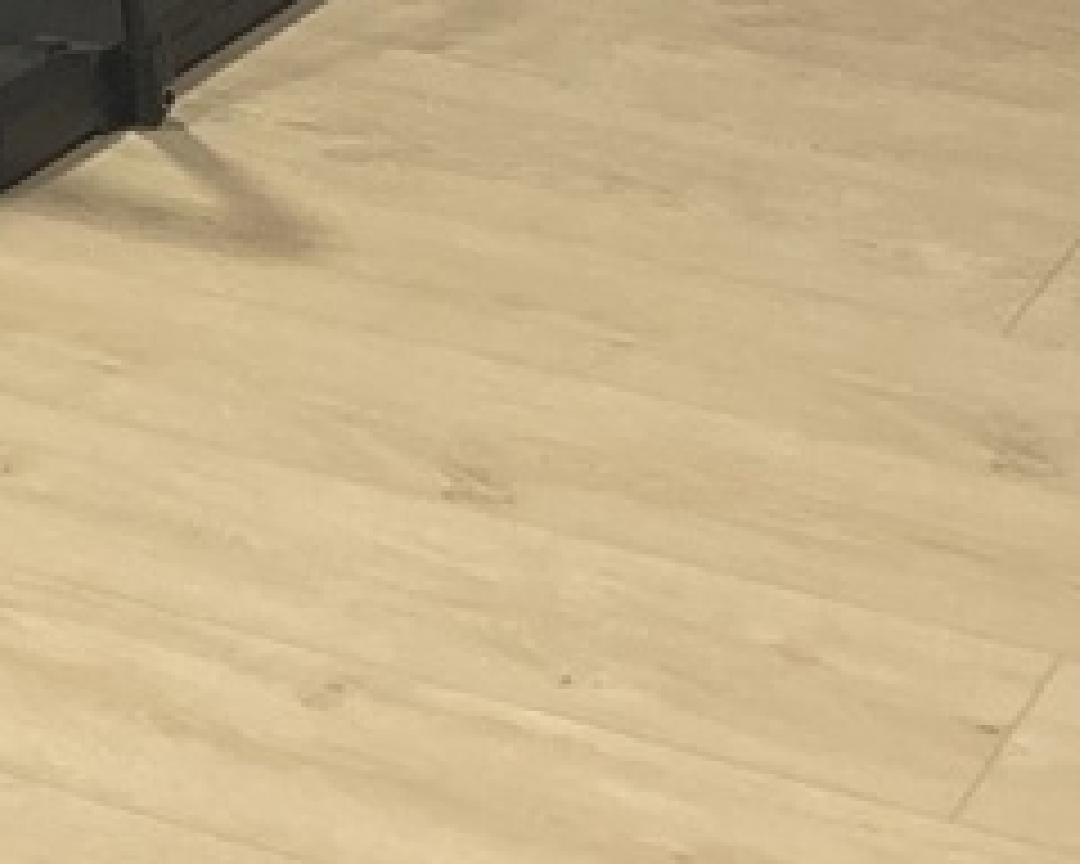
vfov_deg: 9.1
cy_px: -1274
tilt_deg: -5.2
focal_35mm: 152
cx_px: -562
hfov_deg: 12.1
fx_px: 4859
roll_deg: +1.3
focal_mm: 4.2
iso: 200
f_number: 1.6
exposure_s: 1/59
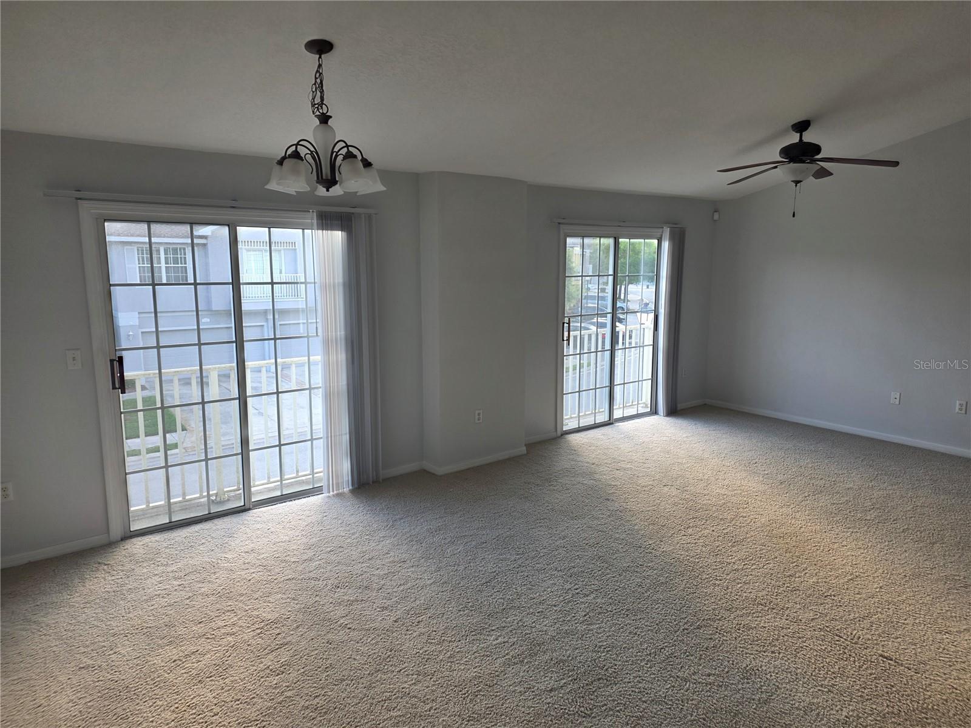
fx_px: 645
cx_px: 486
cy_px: 364
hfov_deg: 73.9
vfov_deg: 58.9
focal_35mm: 23
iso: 64
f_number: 1.7
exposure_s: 1/180
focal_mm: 6.3
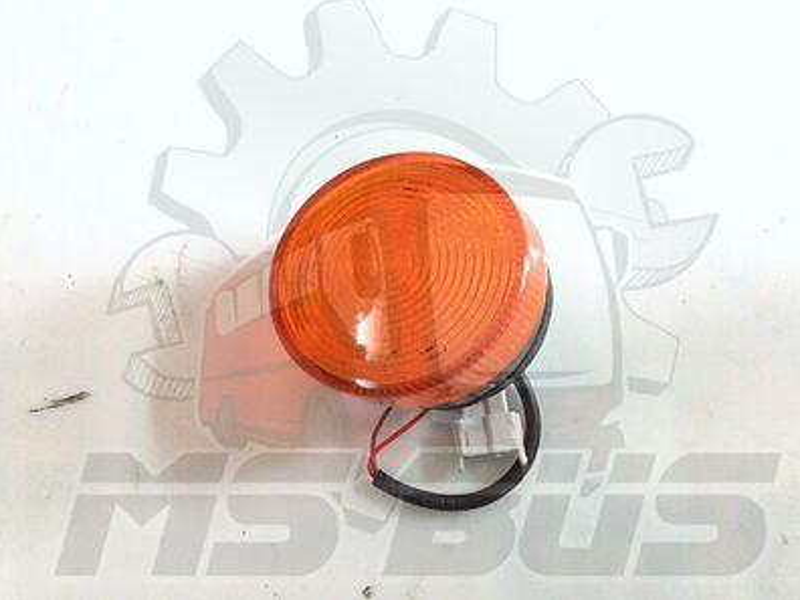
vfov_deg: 46.8
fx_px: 693
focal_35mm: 30
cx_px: 410
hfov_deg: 60.0
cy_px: 292
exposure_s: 1/17
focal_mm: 4.15
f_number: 2.2
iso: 320
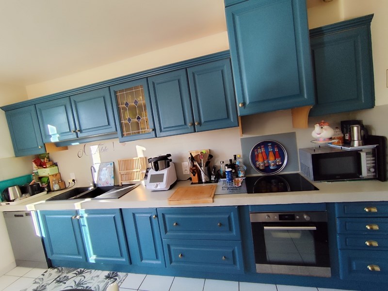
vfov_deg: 78.1
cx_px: 194
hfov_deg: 94.5
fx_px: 179
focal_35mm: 16
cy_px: 146
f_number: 2.2
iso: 100
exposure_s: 1/100
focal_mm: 1.65
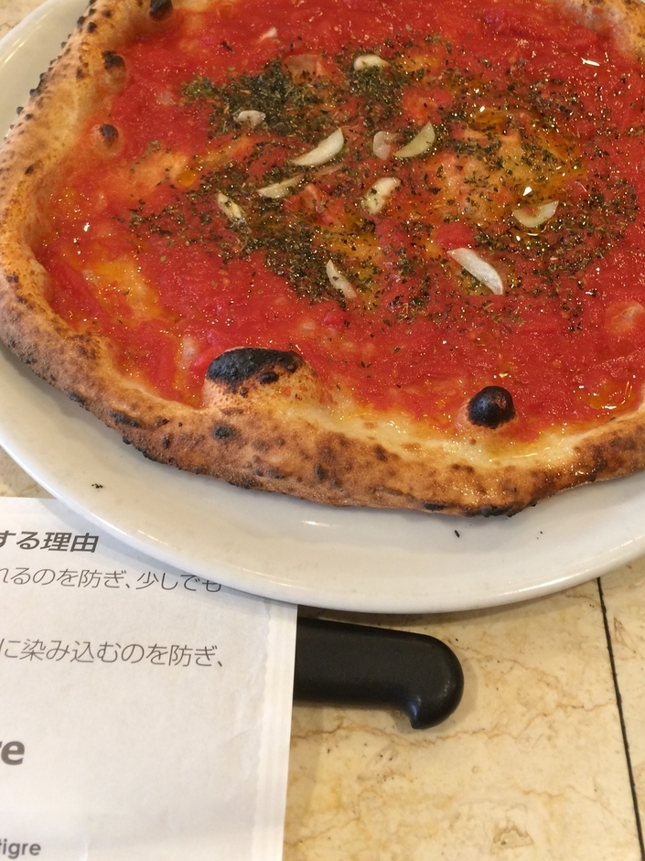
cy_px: 348
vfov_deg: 49.9
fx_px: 920
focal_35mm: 37
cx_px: 376
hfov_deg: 38.5
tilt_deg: -57.5
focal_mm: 4.15
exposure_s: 1/30
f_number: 2.2
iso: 100
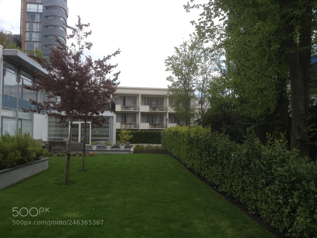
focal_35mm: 35
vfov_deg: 40.7
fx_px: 321
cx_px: 158
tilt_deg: +1.9
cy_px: 119
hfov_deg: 52.6
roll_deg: -1.7
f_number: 2.4
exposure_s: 1/876
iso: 50
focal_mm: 4.28
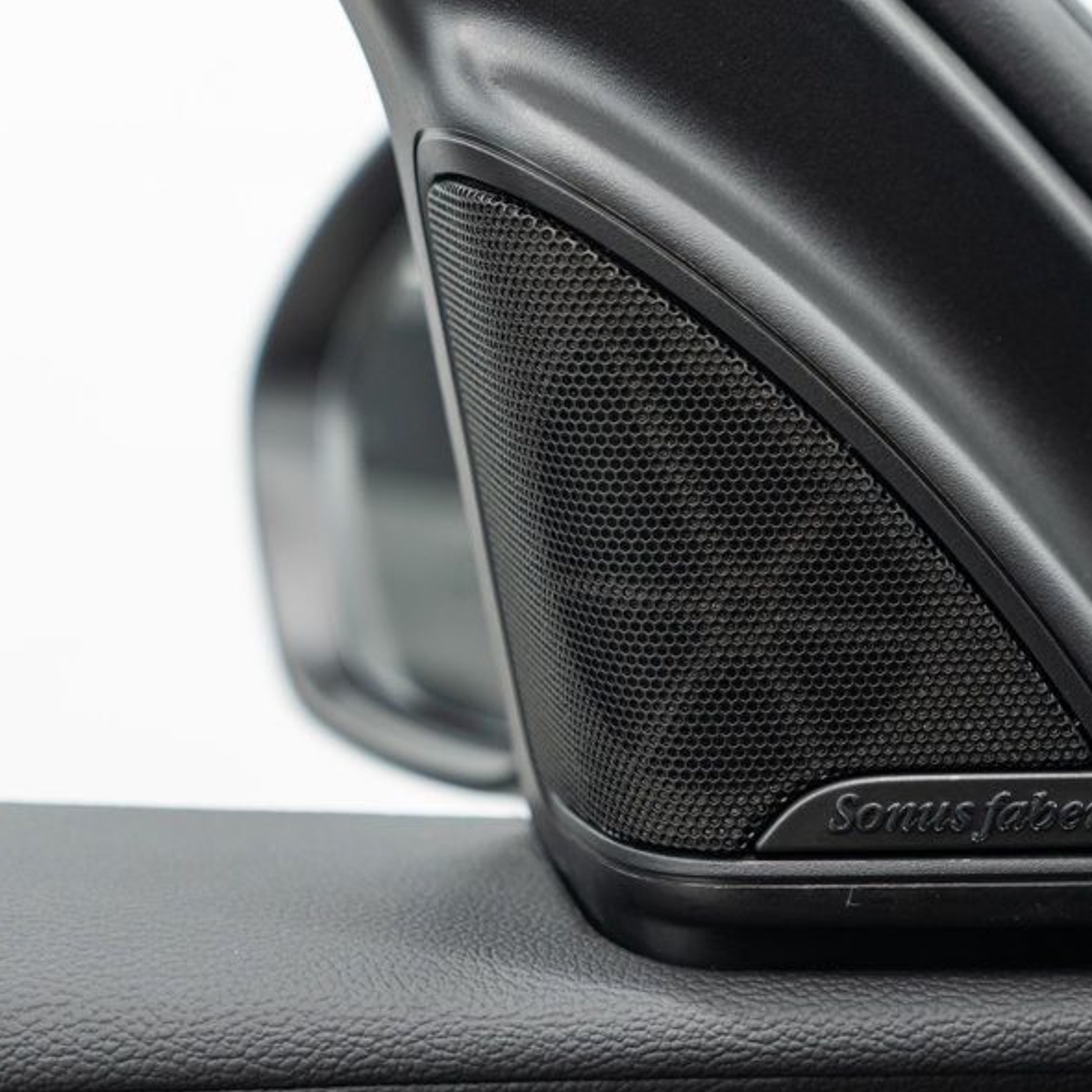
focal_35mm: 62
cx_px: 838
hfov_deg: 27.3
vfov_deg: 27.7
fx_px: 2213
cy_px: 602
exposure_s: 1/40
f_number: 3.2
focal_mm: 28
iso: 500
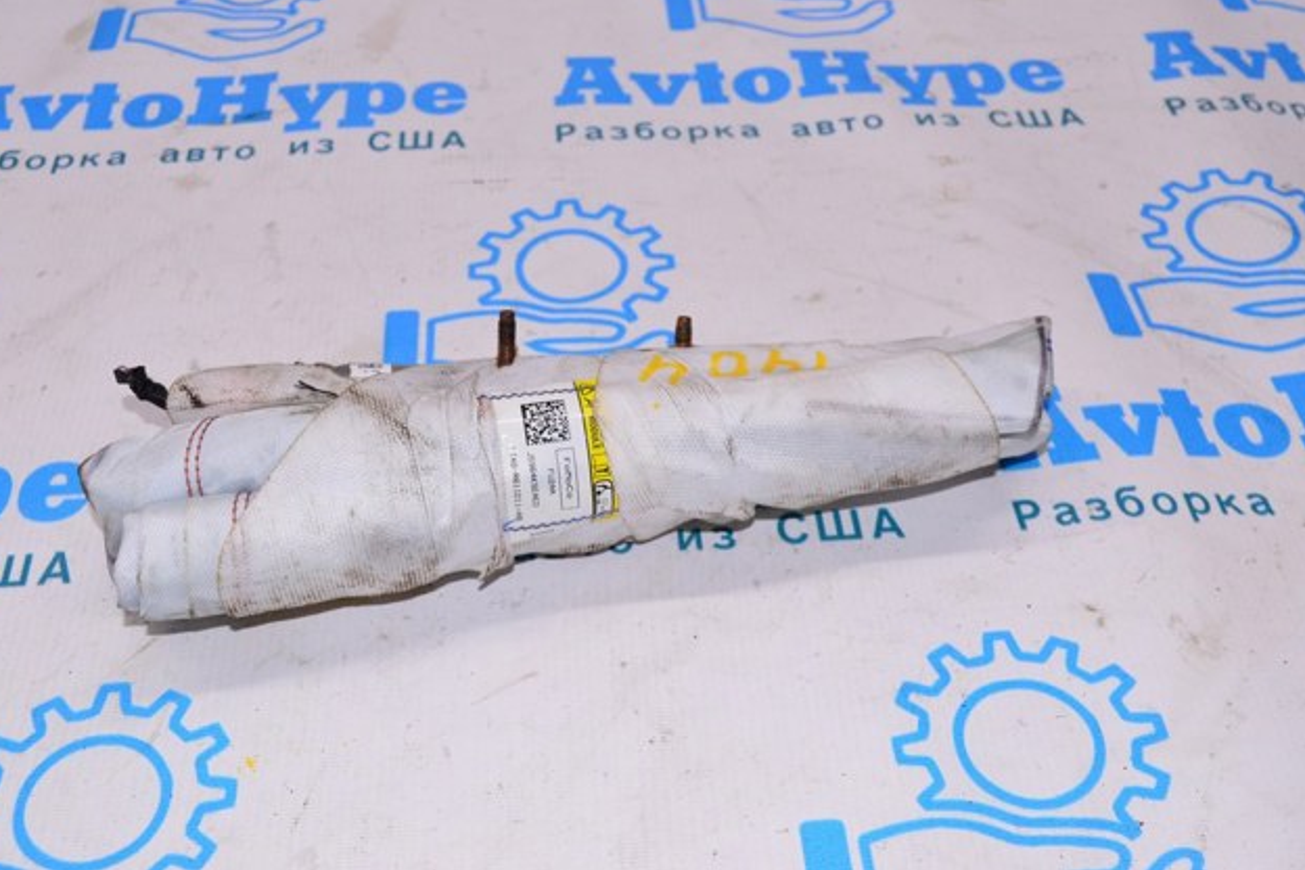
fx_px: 1559
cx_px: 638
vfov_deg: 31.2
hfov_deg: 45.4
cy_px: 428
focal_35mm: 43
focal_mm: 28
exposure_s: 1/200
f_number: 8
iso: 1600
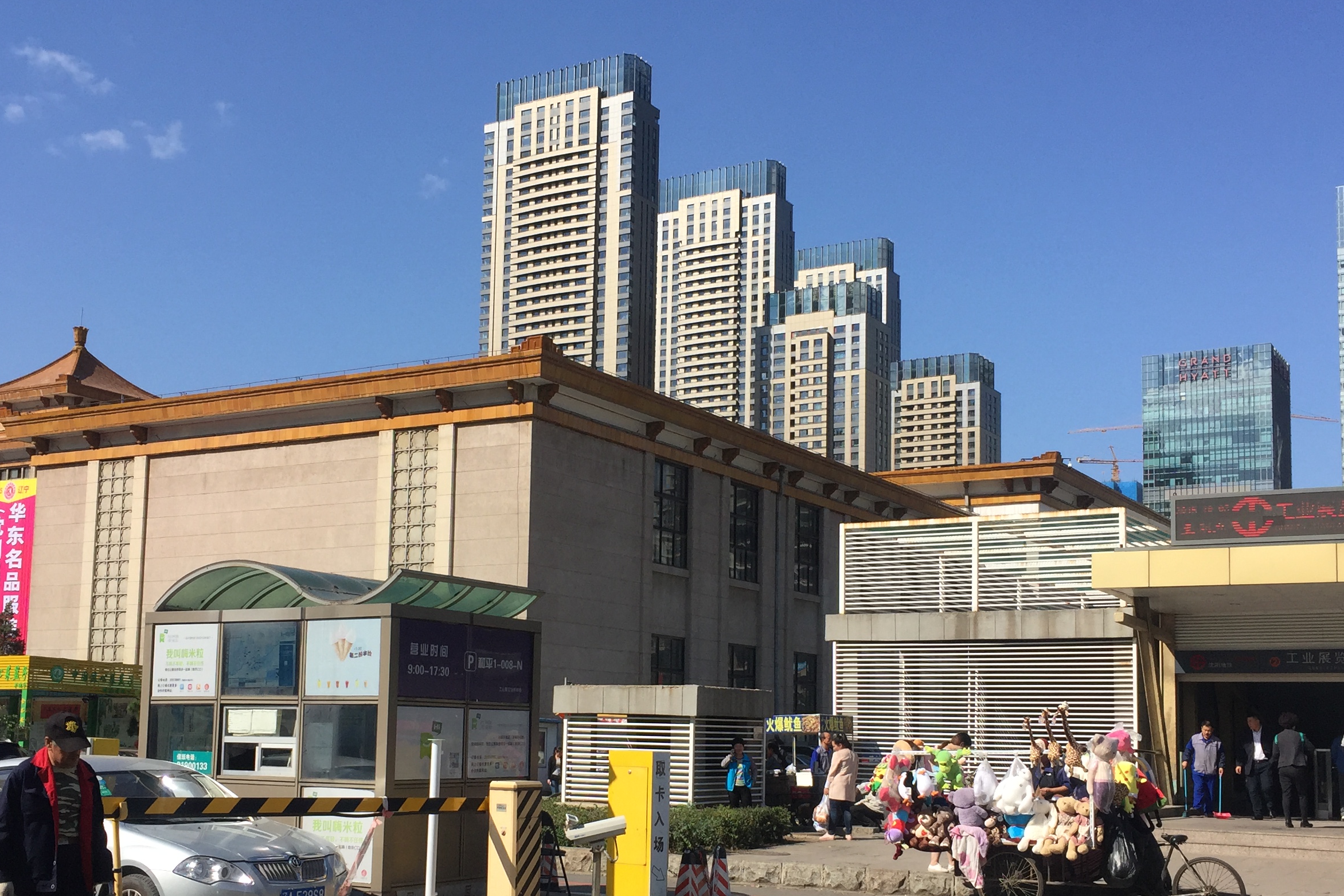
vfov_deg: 31.7
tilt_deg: +6.3
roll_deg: -2.4
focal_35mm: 42
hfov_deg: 46.4
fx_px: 1568
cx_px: 645
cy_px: 584
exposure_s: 1/2475
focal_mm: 4.15
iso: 32
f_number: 2.2
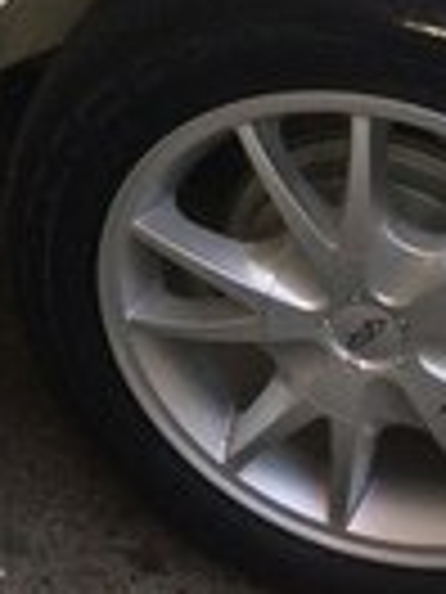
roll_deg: +4.4
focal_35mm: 109
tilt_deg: -22.5
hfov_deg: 12.7
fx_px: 1873
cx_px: -288
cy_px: -369
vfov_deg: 16.1
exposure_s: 1/33
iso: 64
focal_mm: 4.15
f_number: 2.2
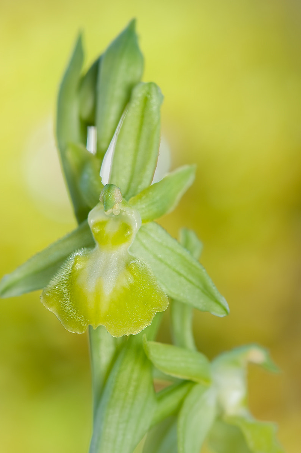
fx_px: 3772
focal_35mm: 300
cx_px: 126
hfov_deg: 4.6
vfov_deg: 6.9
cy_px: 287
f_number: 6.3
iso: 100
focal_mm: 150
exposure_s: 1/200
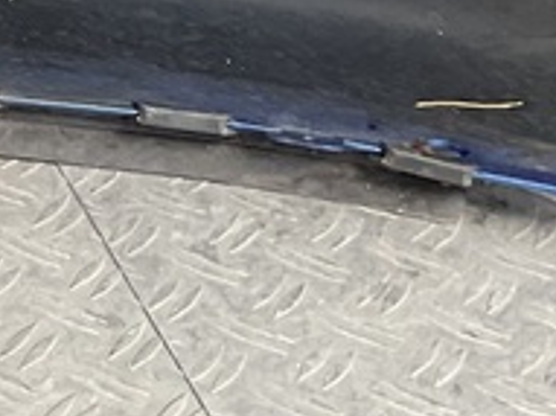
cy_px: -492
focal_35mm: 153
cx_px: -821
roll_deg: -0.4
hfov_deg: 10.8
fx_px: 2456
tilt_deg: -16.8
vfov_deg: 9.0
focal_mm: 3
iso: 32
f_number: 1.8
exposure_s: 1/120
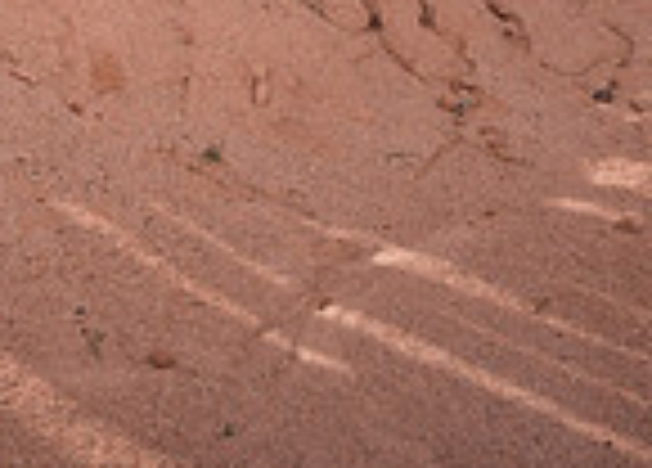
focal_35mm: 101
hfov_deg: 18.1
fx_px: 1873
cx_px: -244
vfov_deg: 13.1
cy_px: -331
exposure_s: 1/500
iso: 80
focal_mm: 24
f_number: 5
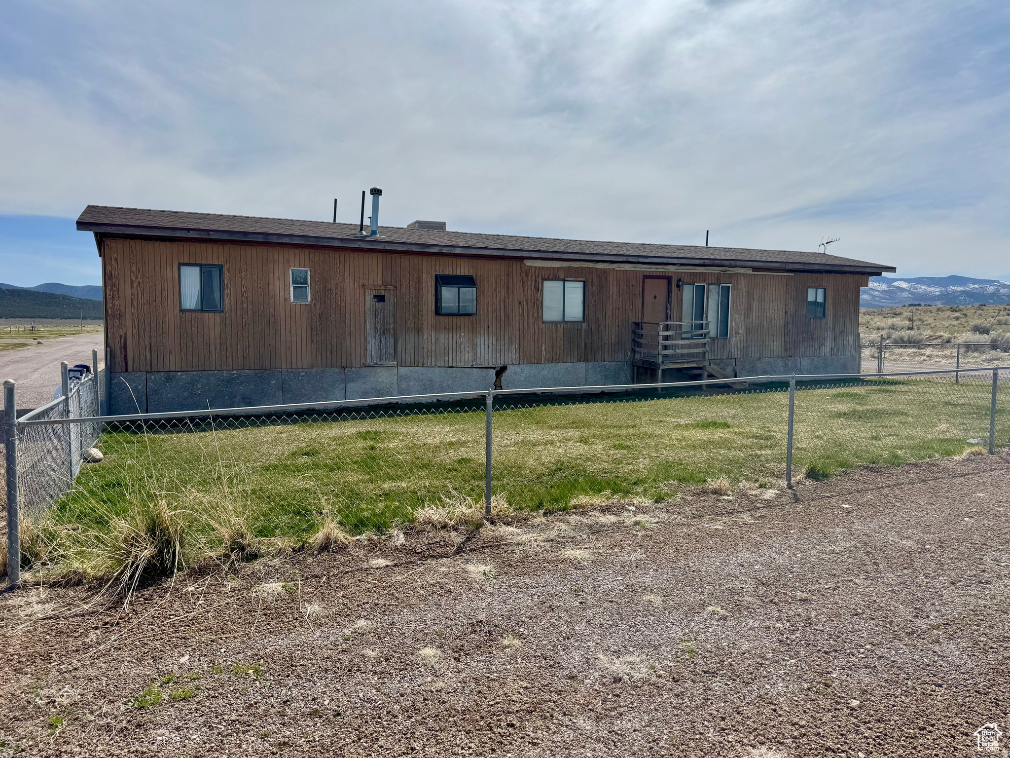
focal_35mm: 24
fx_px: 700
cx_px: 505
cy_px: 379
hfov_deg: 71.6
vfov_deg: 56.8
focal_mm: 6.76
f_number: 1.78
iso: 80
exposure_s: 1/10417
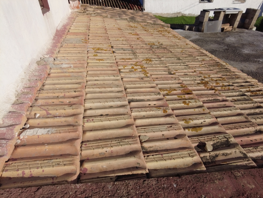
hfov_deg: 81.7
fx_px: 152
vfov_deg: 66.0
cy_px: 99
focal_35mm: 20
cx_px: 132
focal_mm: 4.4
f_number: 1.8
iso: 100
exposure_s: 1/2000
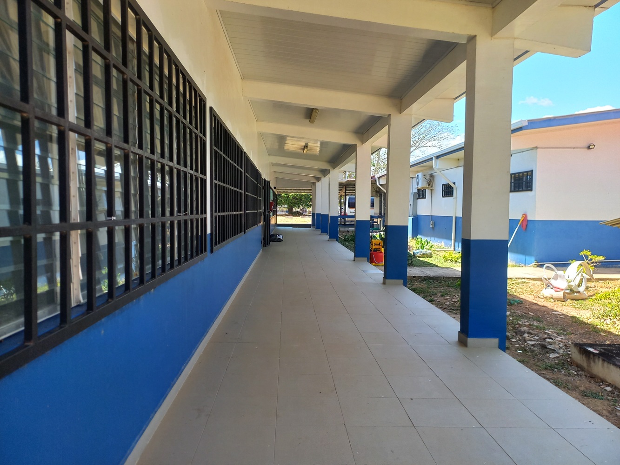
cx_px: 310
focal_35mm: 25
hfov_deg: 69.4
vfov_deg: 54.9
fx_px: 448
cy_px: 232
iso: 50
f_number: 1.8
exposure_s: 1/176
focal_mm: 4.65
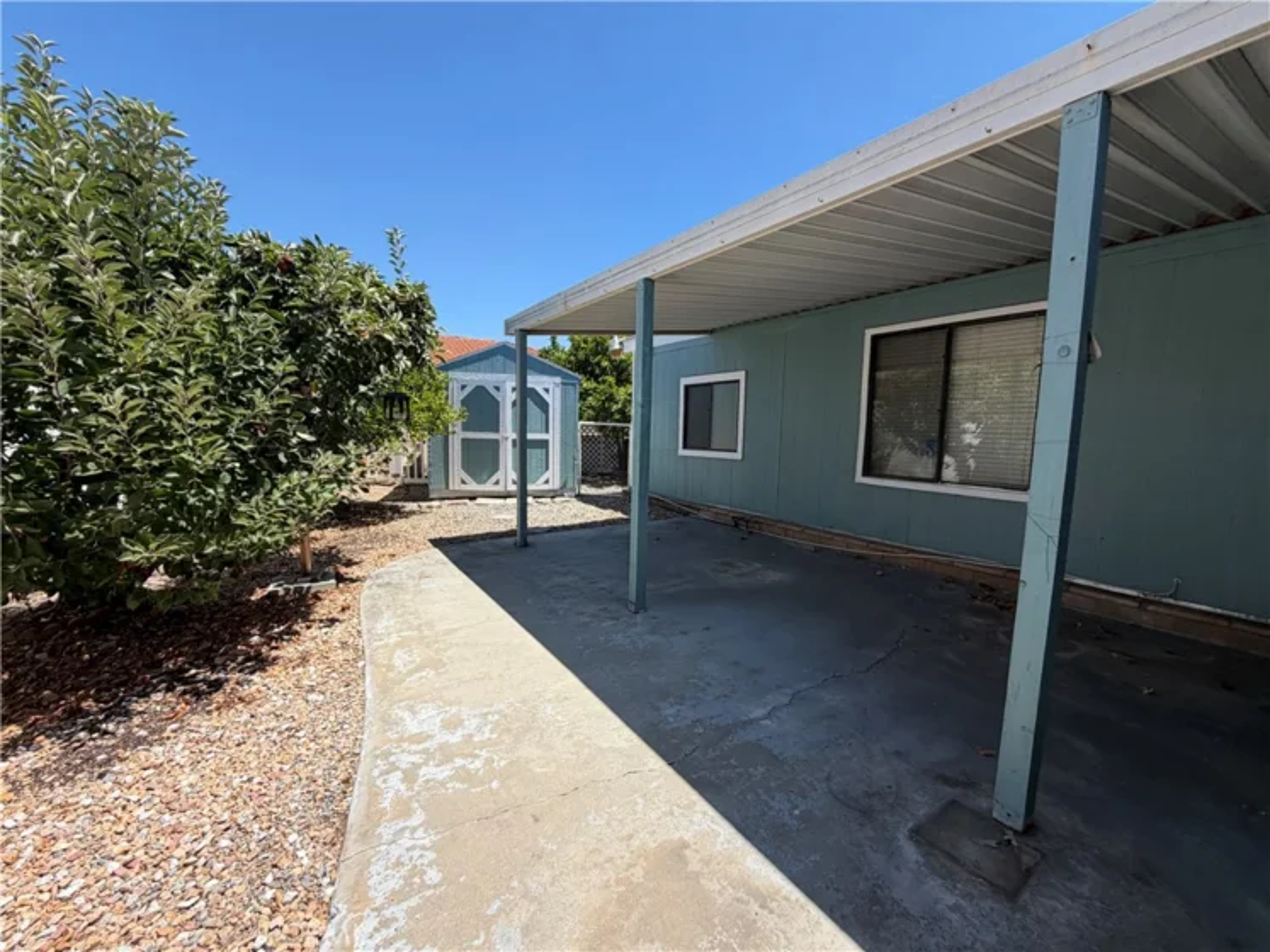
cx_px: 635
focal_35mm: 14
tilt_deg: -3.9
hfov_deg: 102.1
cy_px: 476
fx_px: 514
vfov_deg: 85.7
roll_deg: -0.7
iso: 25
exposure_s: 1/770
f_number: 2.2
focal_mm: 2.22
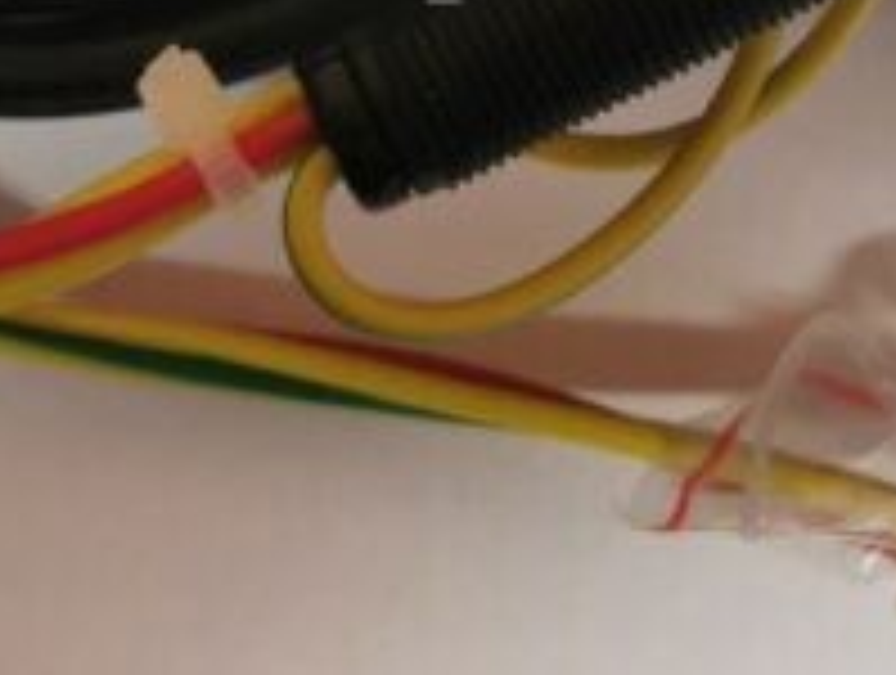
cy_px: -99
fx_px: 2697
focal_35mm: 104
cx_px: 702
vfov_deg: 13.9
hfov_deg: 18.7
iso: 250
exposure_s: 1/50
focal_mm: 5.58
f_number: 1.8
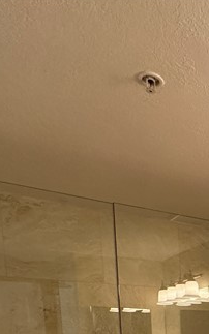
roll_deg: +0.5
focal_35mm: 47
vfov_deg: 34.7
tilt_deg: -5.9
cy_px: 393
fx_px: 428
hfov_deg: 22.6
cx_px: 310
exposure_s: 1/60
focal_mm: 2.22
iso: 200
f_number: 2.2
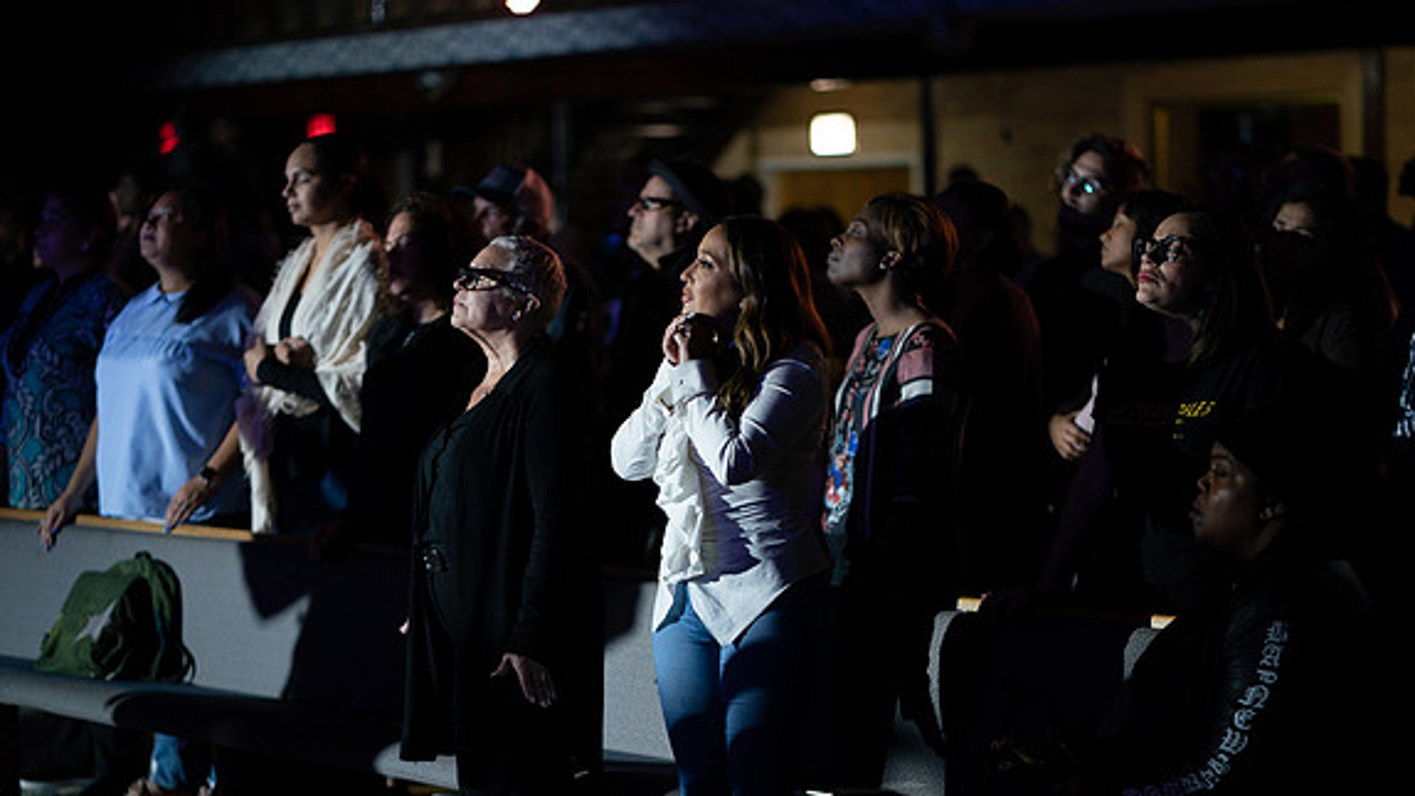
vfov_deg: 13.4
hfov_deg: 23.7
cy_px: 472
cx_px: 712
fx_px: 3377
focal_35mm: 90
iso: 2000
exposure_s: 1/400
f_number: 1.8
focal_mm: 85
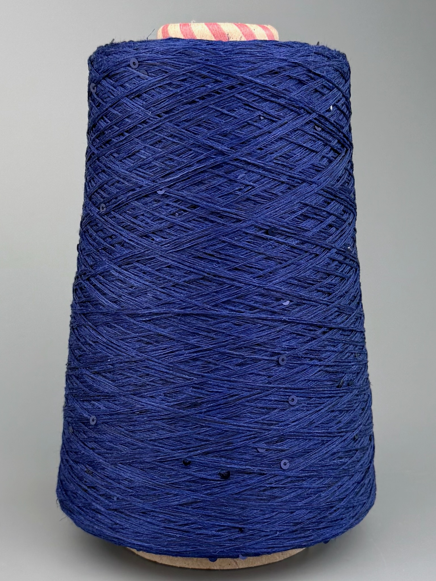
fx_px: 403
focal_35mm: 24
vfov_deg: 71.6
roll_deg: -0.6
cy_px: 290
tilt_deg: -11.1
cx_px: 218
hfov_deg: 56.8
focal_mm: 6.76
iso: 80
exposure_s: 1/831
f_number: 1.78
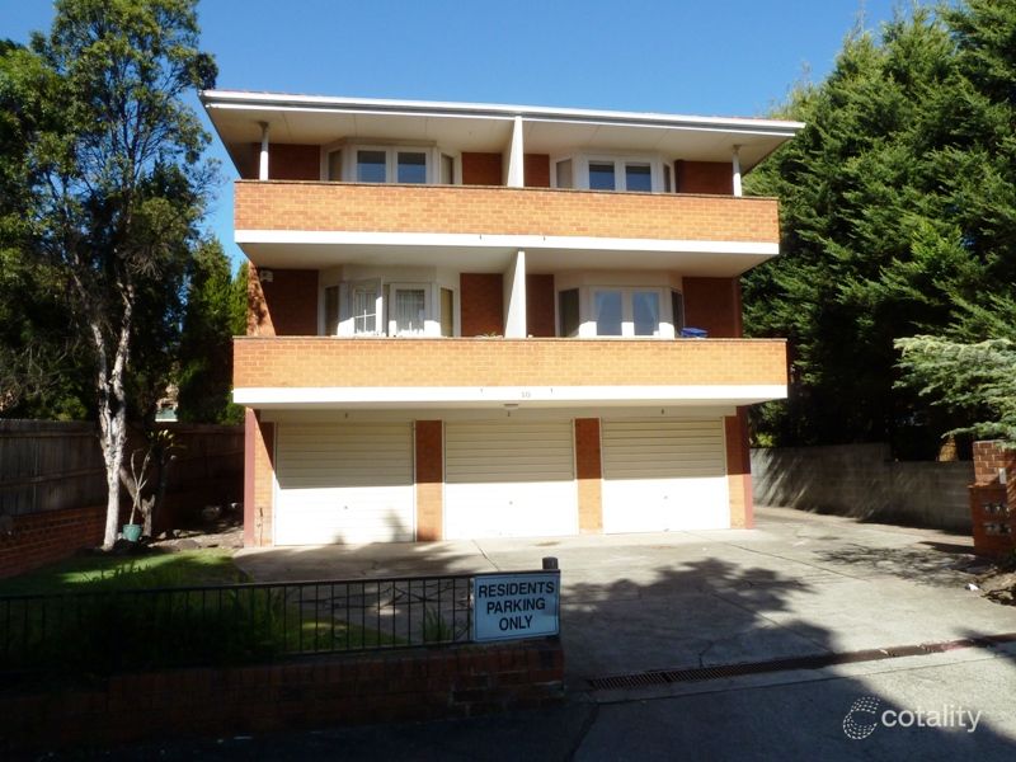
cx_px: 508
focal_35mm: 25
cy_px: 381
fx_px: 734
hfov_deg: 69.4
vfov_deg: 54.9
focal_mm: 4.1
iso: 100
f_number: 6.3
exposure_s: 1/250
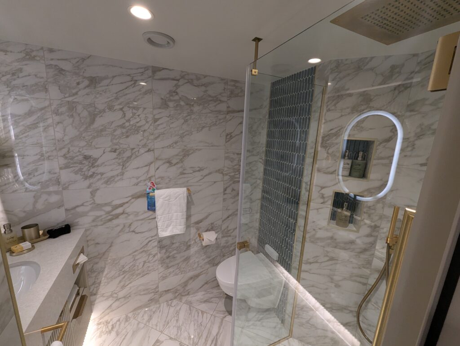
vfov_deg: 90.1
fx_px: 173
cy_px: 173
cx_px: 230
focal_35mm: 13
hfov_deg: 106.1
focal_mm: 1.95
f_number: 2.2
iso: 301
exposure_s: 1/120
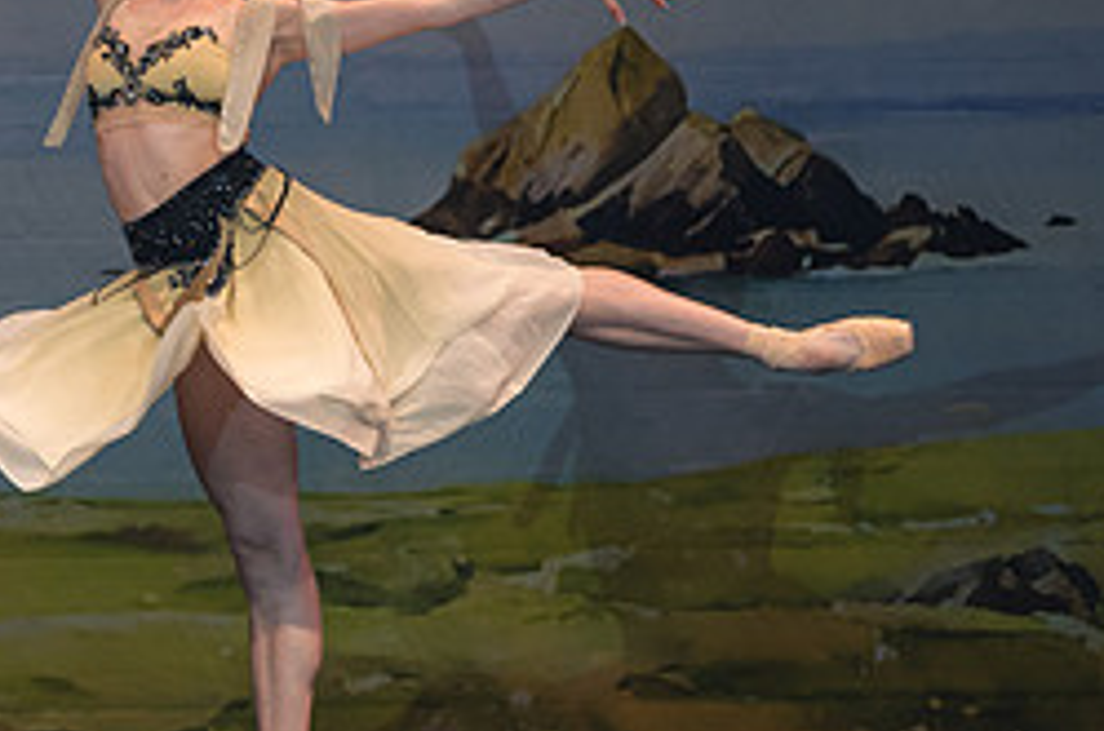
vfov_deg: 2.3
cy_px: 239
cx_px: -137
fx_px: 18211
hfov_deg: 3.5
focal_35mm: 595
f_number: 2.8
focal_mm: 170
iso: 560
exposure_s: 1/500
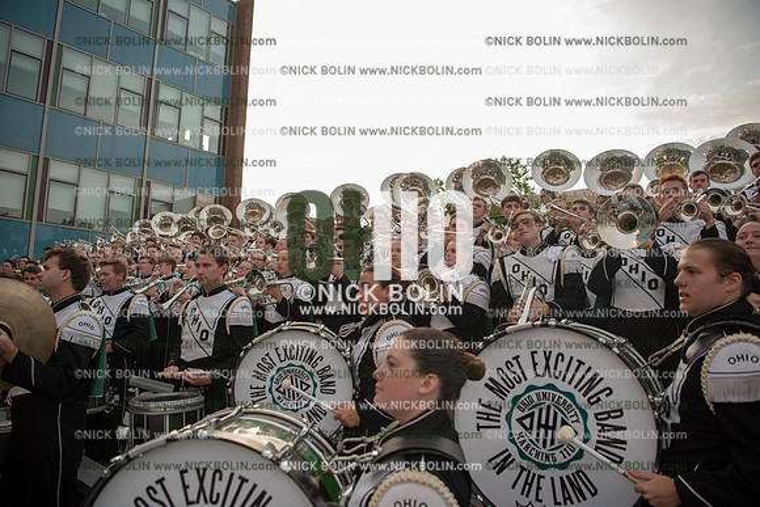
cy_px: 254
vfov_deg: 53.2
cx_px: 380
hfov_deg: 73.7
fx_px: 507
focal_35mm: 24
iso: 800
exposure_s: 1/800
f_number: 3.2
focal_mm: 24
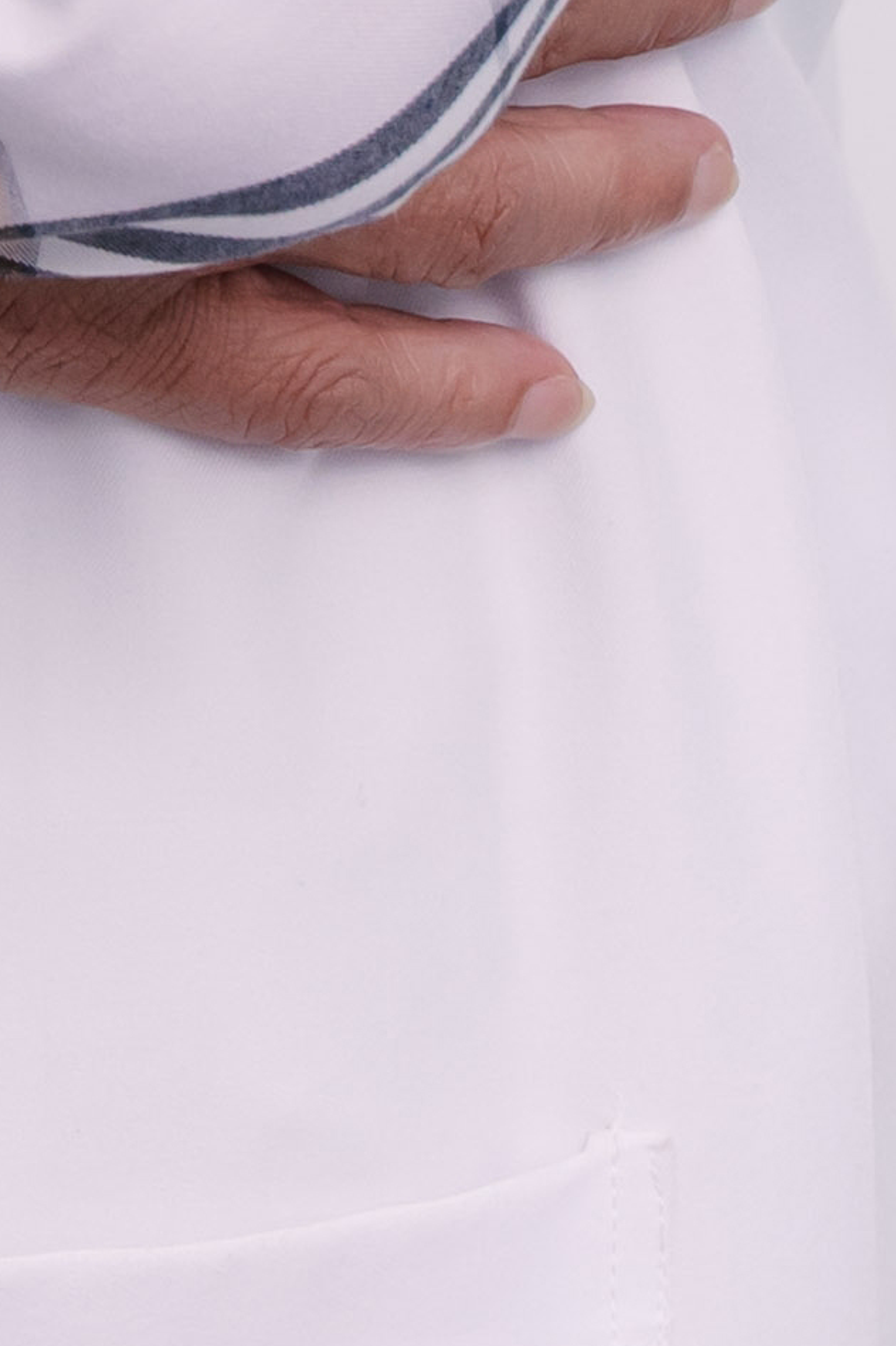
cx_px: -577
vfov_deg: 5.4
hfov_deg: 3.7
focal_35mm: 369
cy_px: -1889
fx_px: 13772
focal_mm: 49.9
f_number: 4
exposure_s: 1/100
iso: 500
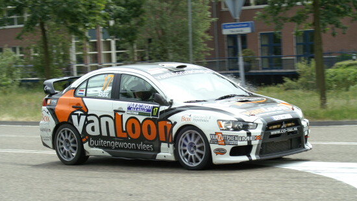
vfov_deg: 9.4
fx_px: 1217
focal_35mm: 129
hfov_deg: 16.7
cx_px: 179
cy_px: 115
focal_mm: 75
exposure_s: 1/250
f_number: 8
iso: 100
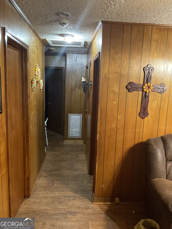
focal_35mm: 29
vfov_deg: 61.7
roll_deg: -1.3
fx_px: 192
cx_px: 86
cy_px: 114
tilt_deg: -9.1
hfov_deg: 48.2
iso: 500
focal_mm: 3
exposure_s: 1/30
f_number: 1.8
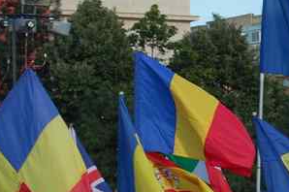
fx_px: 2001
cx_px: 285
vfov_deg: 5.5
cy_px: 195
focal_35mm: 250
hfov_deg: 8.2
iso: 200
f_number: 8
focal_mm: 55
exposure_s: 1/250
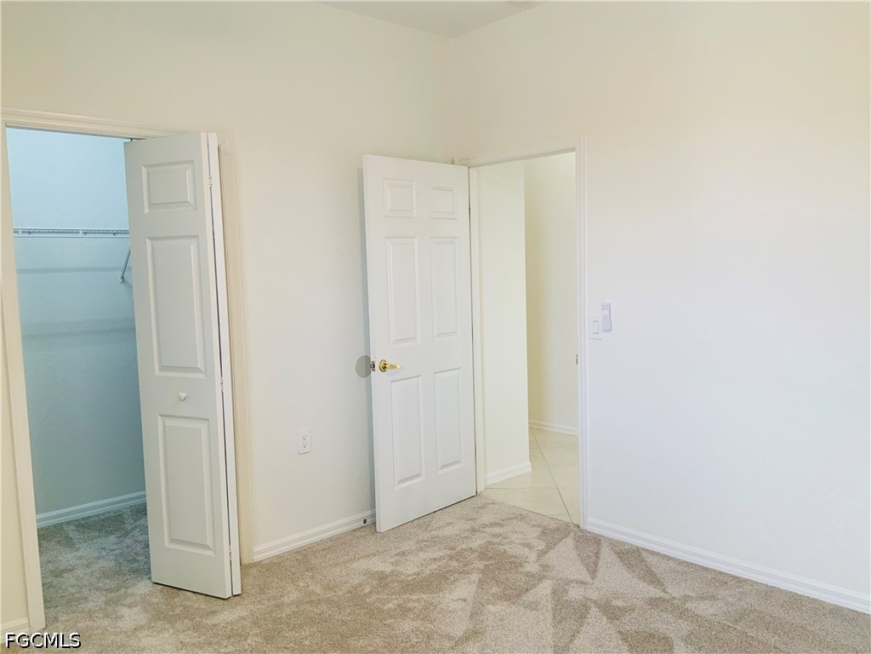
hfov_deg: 61.7
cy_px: 327
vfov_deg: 48.2
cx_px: 436
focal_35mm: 29
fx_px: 730
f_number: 1.8
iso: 64
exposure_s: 1/107
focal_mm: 3
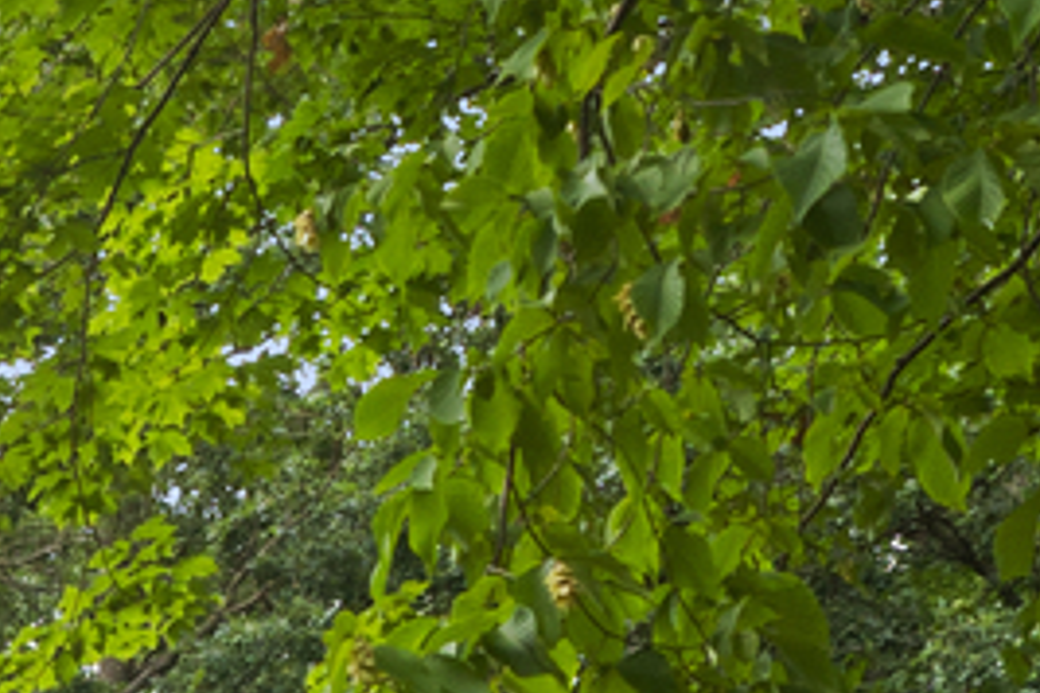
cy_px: 1296
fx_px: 4217
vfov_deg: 8.9
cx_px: -941
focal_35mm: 146
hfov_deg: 12.6
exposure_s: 1/250
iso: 400
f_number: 8
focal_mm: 24
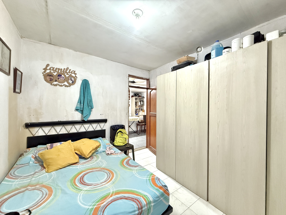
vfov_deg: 85.7
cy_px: 108
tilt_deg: -0.2
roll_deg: +0.0
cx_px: 143
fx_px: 116
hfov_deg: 102.1
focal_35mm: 14
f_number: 2.2
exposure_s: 1/60
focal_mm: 2.22
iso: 800
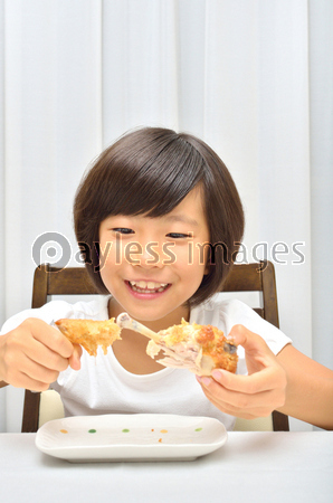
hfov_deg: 25.6
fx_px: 732
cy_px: 252
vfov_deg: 37.9
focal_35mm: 52
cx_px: 166
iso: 200
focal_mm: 35
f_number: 6.3
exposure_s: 1/320
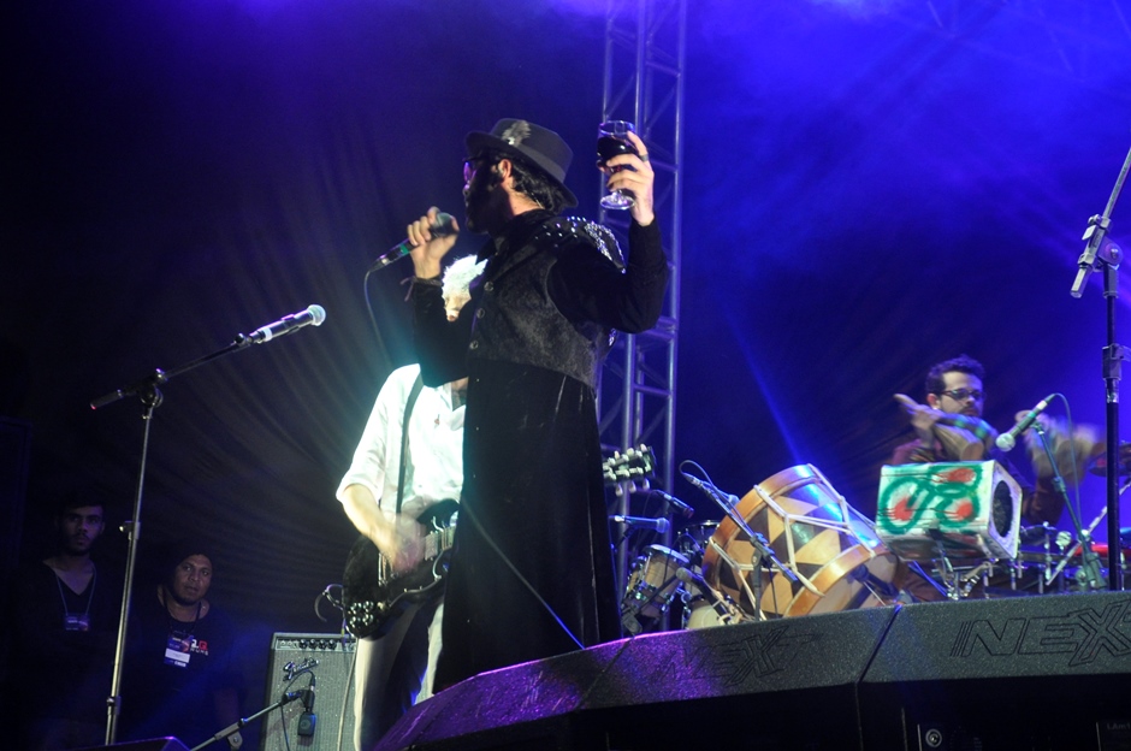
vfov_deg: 15.7
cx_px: 566
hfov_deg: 23.4
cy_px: 376
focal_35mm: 87
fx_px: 2729
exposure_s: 1/40
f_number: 5
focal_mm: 58
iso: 800
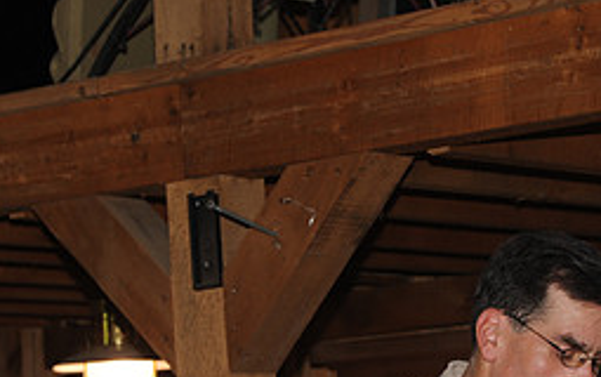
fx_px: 2656
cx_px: 552
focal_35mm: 162
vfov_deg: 8.1
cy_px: 429
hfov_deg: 12.8
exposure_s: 1/30
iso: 400
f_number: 5.6
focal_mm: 70
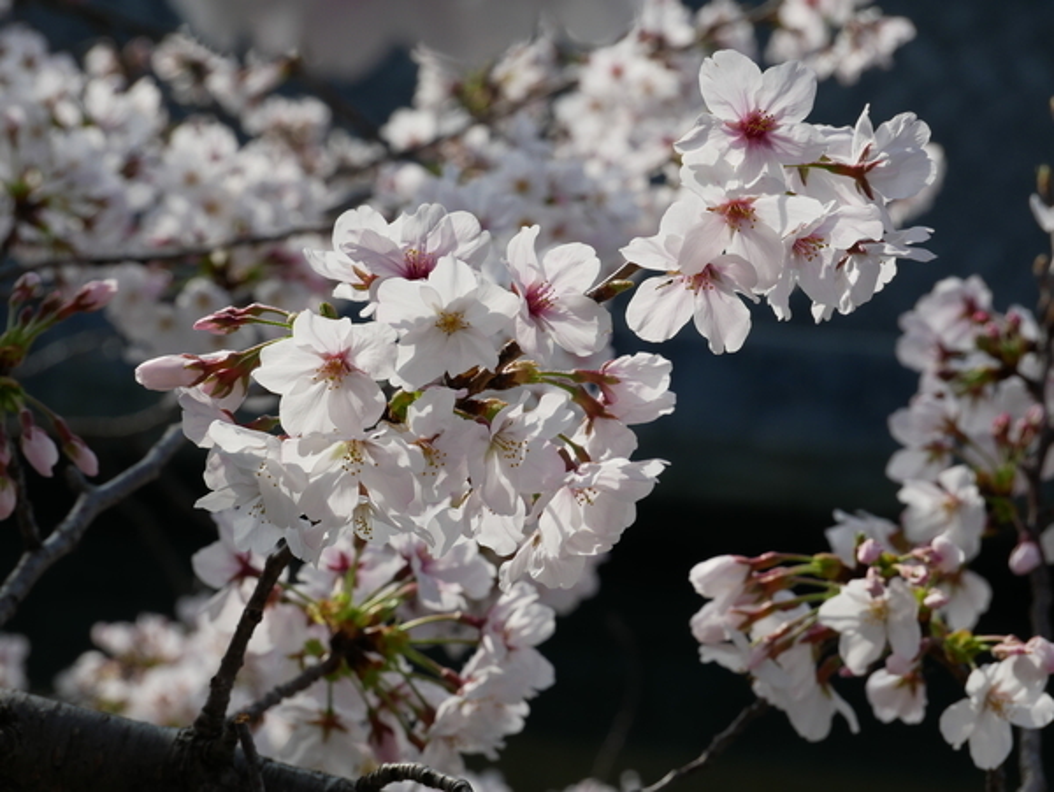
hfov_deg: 16.4
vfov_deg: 12.4
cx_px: 527
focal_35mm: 120
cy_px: 396
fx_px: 3657
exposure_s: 1/500
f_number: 9
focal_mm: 60
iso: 200
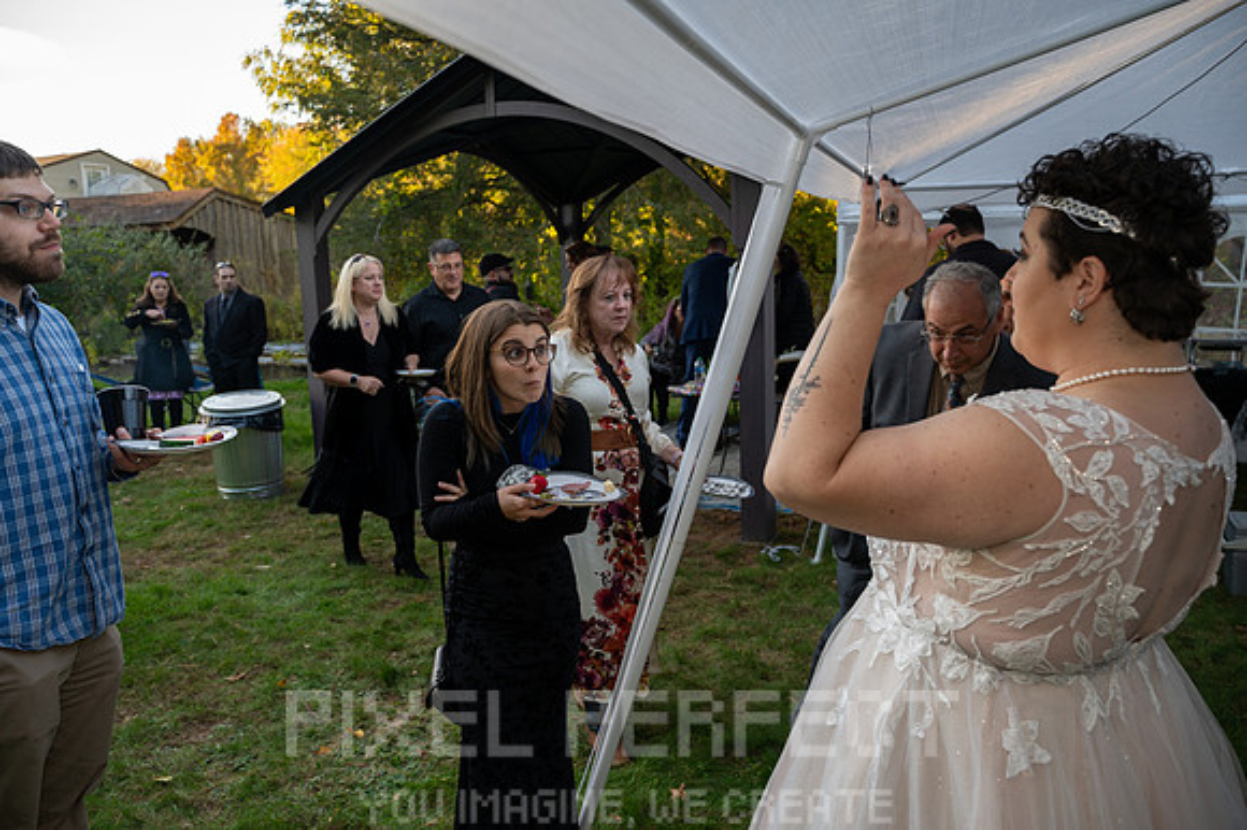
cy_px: 415
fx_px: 969
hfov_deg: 65.5
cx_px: 624
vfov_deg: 46.4
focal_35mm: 28
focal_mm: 28
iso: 360
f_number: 4
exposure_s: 1/200
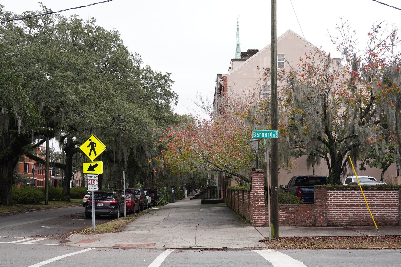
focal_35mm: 48
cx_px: 200
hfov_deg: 41.1
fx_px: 535
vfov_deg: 28.1
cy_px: 134
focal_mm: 48
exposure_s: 1/100
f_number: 13
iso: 400
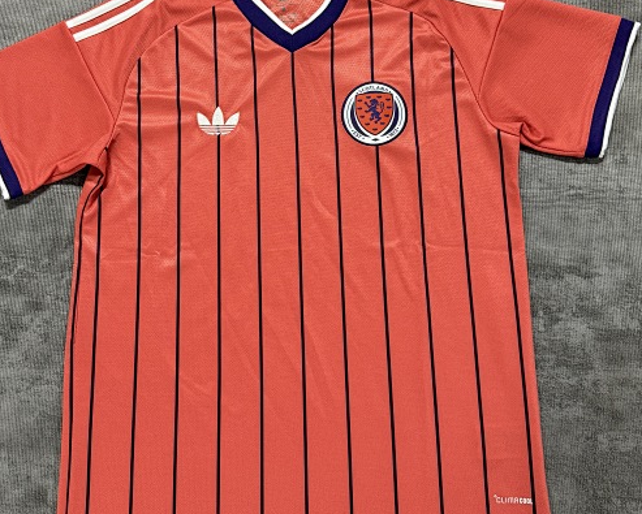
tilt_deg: -78.0
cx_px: 285
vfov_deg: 38.9
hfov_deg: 47.8
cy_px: 187
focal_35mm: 38
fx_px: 722
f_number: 1.78
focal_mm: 6.76
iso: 250
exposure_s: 1/50
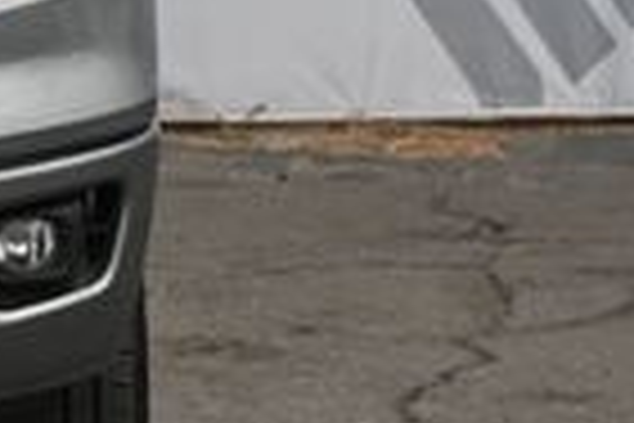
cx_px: -612
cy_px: -94
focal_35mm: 273
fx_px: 4807
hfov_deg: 7.3
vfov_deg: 5.0
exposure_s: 1/250
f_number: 5.6
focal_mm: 40
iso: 220
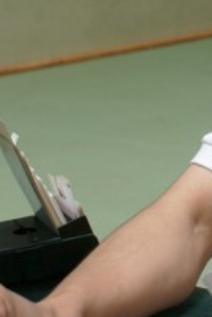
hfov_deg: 7.1
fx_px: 1684
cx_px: 340
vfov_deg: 10.7
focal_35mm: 191
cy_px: 46
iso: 250
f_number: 5.6
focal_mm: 40
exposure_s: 1/50
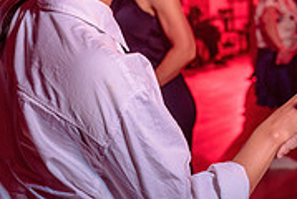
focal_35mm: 110
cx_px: 206
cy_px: 95
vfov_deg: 12.5
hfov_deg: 18.5
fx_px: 909
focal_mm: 34
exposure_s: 1/80
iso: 800
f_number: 3.2
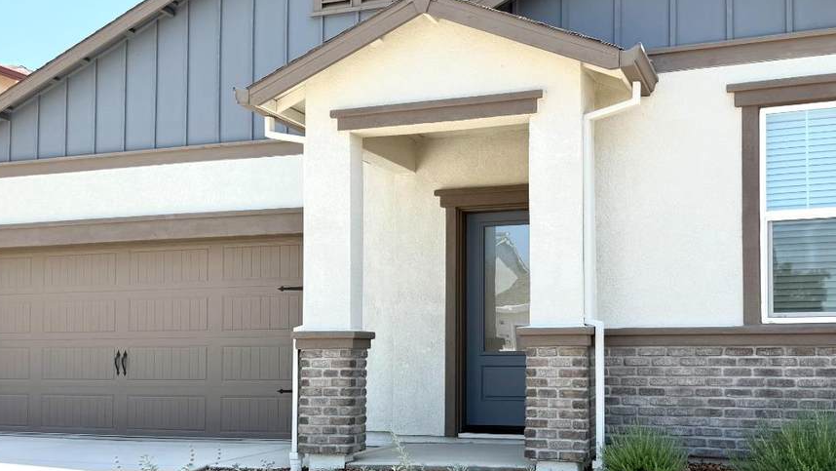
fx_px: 865
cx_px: 516
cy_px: 308
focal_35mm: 39
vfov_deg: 30.3
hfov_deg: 51.1
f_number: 1.78
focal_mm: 6.76
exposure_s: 1/2611
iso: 80
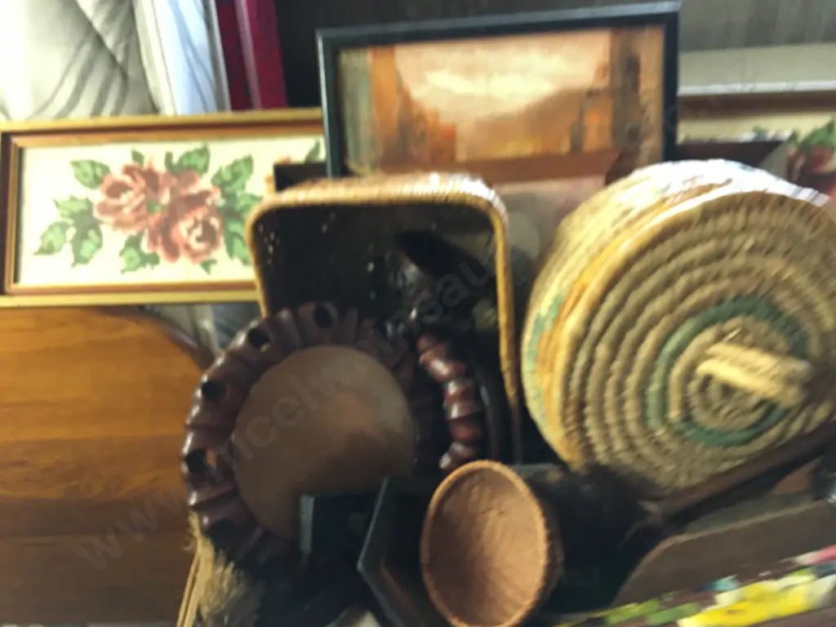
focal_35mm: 29
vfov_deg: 48.2
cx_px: 418
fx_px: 700
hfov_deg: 61.7
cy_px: 314
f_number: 2.2
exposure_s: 1/8
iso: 100
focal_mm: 4.15
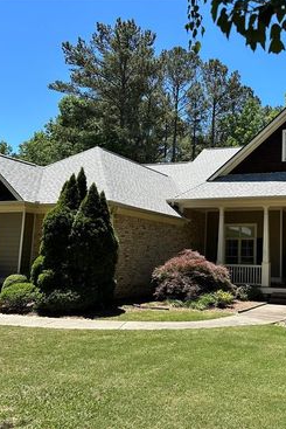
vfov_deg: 55.8
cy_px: 213
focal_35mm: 34
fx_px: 405
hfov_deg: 37.0
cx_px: 245
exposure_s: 1/2299
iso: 80
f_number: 1.78
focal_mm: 6.86
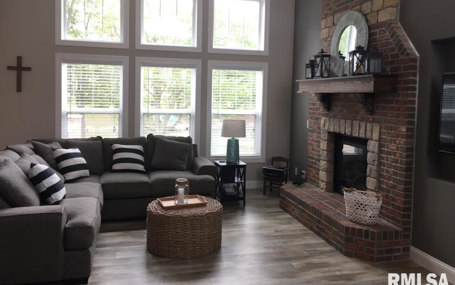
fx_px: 385
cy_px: 124
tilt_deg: -3.2
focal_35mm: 31
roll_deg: -2.2
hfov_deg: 61.2
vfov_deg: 40.5
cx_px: 227
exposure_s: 1/60
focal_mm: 4.15
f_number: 2.2
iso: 40
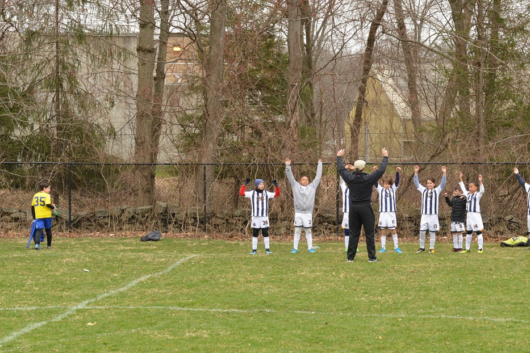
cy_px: 193
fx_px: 1767
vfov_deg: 11.4
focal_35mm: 120
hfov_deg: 16.9
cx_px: 414
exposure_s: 1/250
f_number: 13
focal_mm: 70
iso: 1000
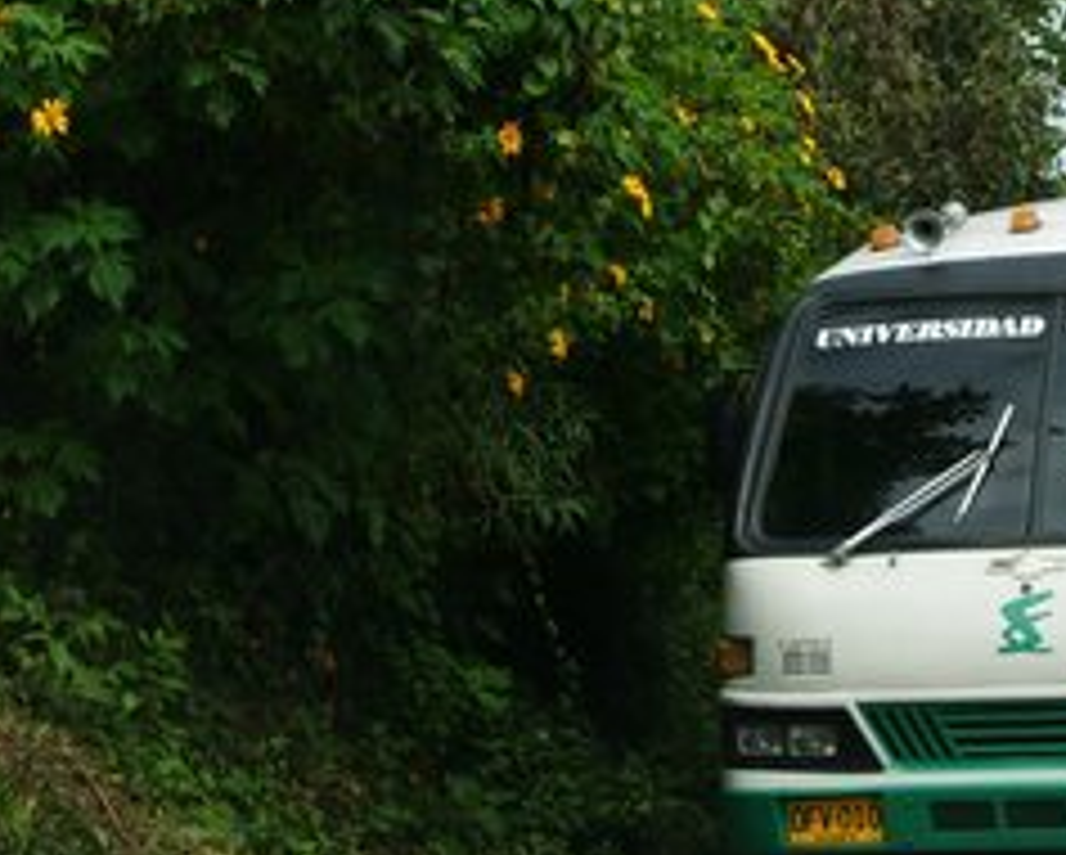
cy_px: 68
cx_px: 850
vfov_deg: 11.0
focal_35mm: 139
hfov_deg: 13.8
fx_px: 4389
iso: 200
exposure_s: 1/200
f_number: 11
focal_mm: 26
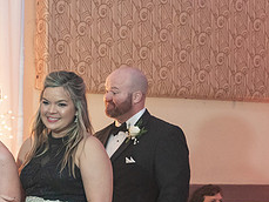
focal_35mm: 178
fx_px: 1384
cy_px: 186
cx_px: 64
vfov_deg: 8.3
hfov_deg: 11.1
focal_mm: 70
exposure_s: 1/100
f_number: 4
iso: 4000
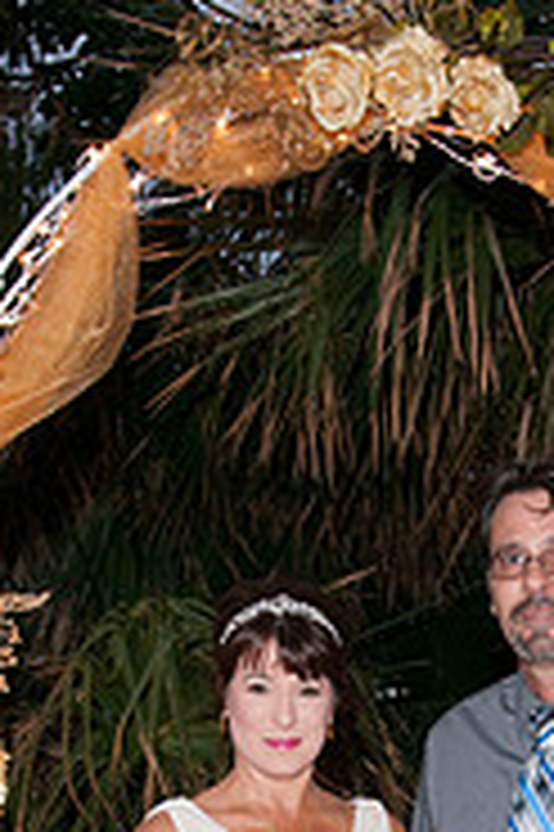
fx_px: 2359
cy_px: 940
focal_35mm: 102
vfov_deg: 19.1
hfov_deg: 13.3
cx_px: 426
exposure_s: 1/30
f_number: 5.6
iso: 400
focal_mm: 28
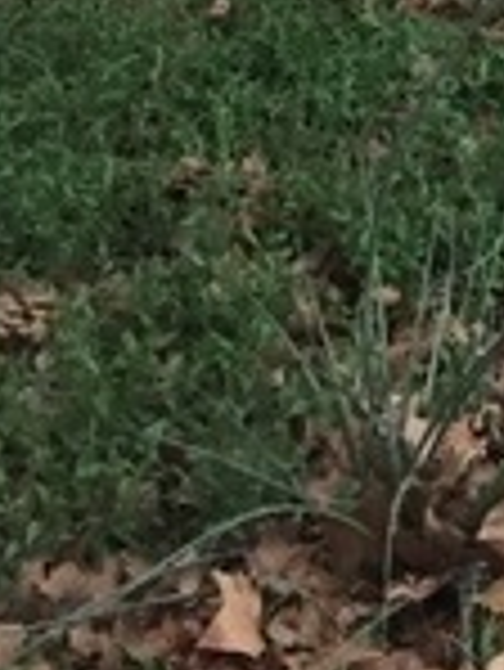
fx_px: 2520
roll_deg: -2.4
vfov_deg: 12.8
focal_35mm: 130
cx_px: 630
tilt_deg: +5.7
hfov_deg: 11.2
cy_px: -771
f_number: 2.2
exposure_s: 1/30
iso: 250
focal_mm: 4.15
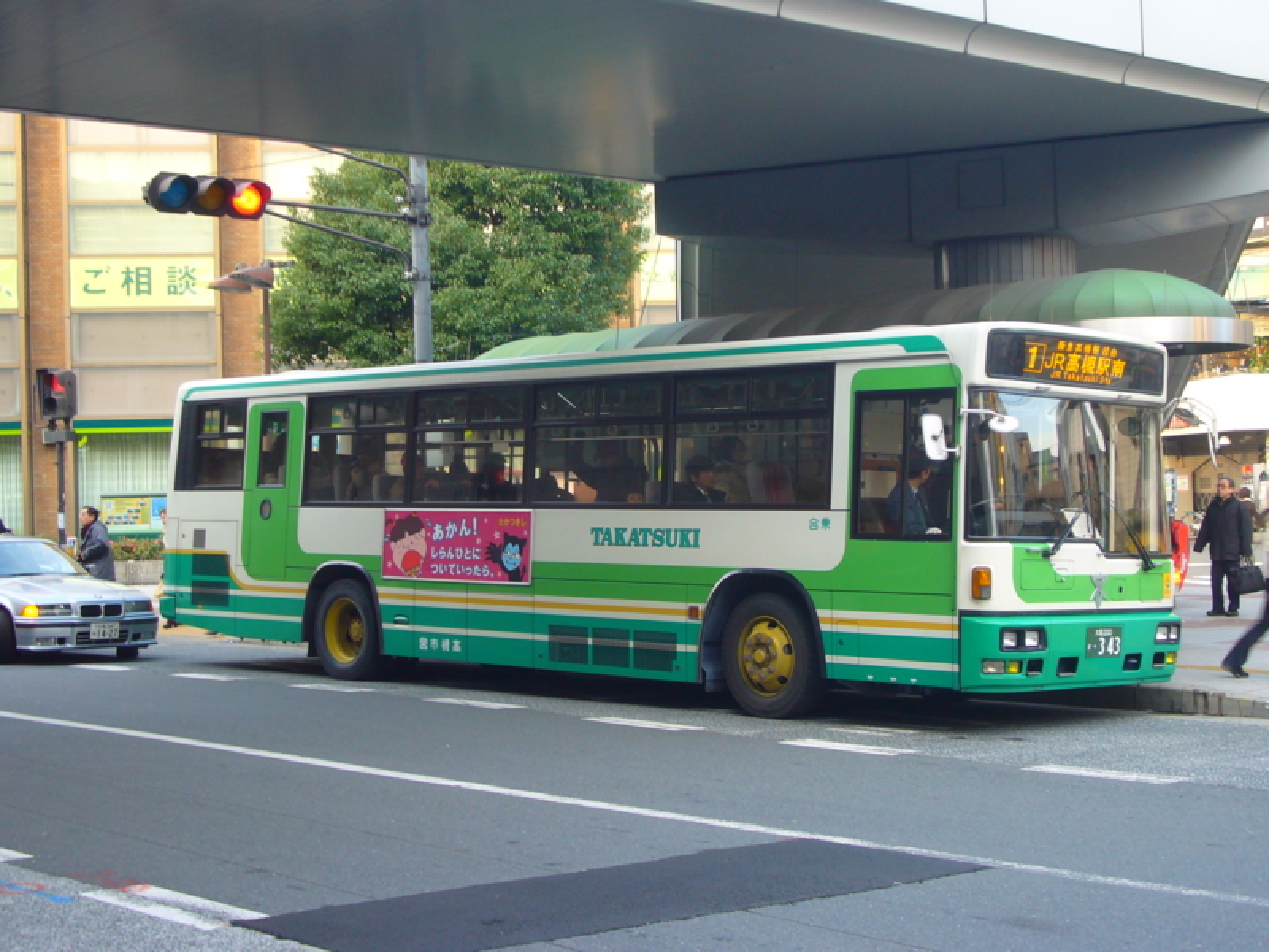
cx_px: 634
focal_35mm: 58
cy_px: 476
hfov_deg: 33.2
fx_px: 2126
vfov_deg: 25.2
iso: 80
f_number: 4
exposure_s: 1/30
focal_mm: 9.6
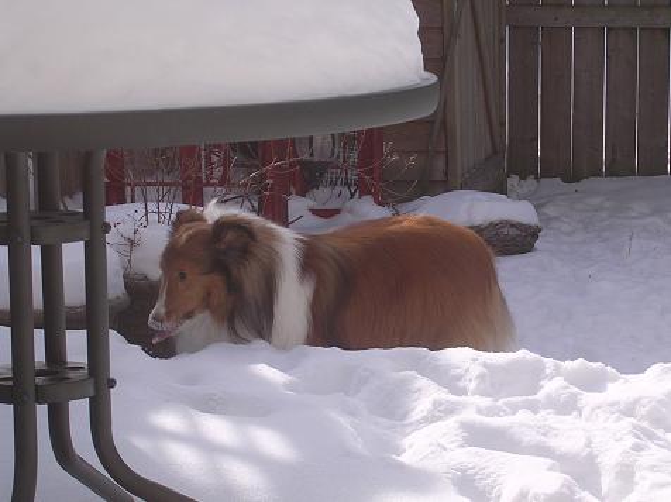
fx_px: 1762
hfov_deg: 21.6
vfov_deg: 16.2
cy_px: 251
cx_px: 336
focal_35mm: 91
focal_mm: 13.7
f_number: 4.3
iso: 100
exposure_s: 1/379
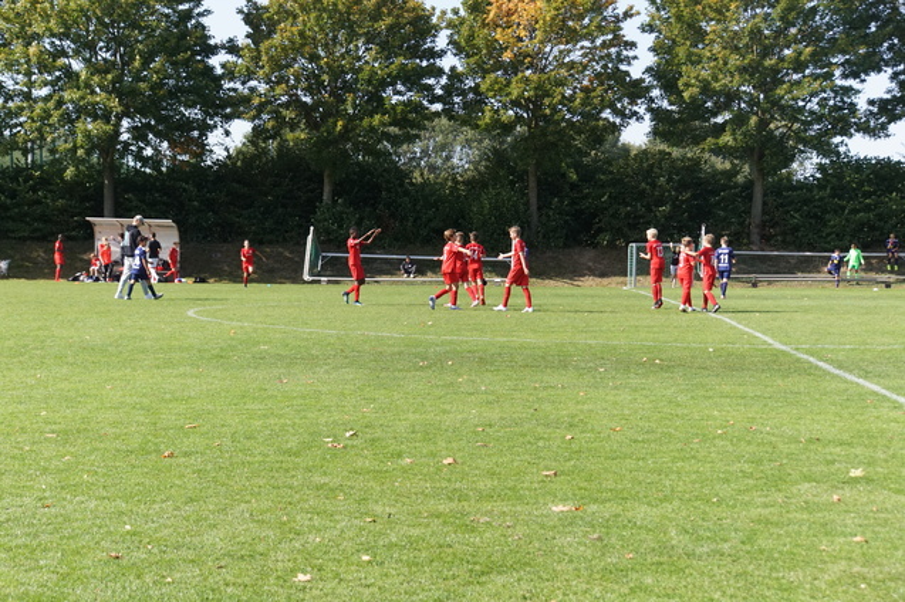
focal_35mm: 75
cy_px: 301
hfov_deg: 27.0
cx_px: 452
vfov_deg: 18.2
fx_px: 1884
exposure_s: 1/2000
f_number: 5
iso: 800
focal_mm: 50
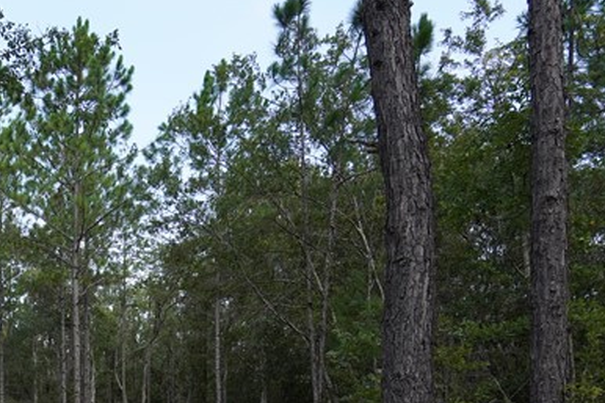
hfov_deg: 38.2
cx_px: -14
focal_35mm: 45
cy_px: 437
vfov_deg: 27.4
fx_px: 756
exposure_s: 1/500
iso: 500
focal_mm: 16
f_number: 6.3
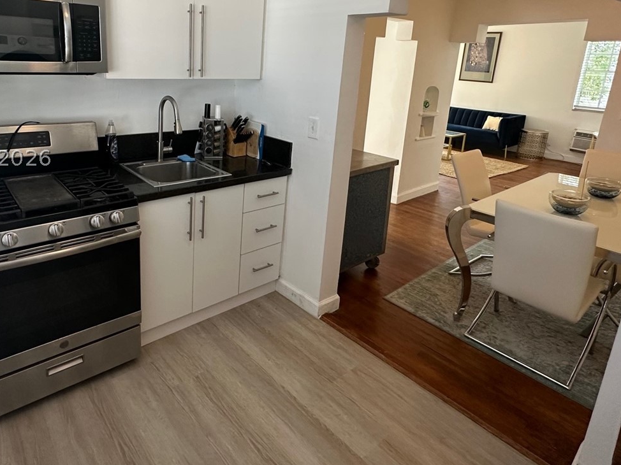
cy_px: 158
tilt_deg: -14.0
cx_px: 247
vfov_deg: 57.7
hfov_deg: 73.1
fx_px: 413
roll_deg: -2.9
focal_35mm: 23
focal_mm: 2.22
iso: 200
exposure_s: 1/60
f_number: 2.2
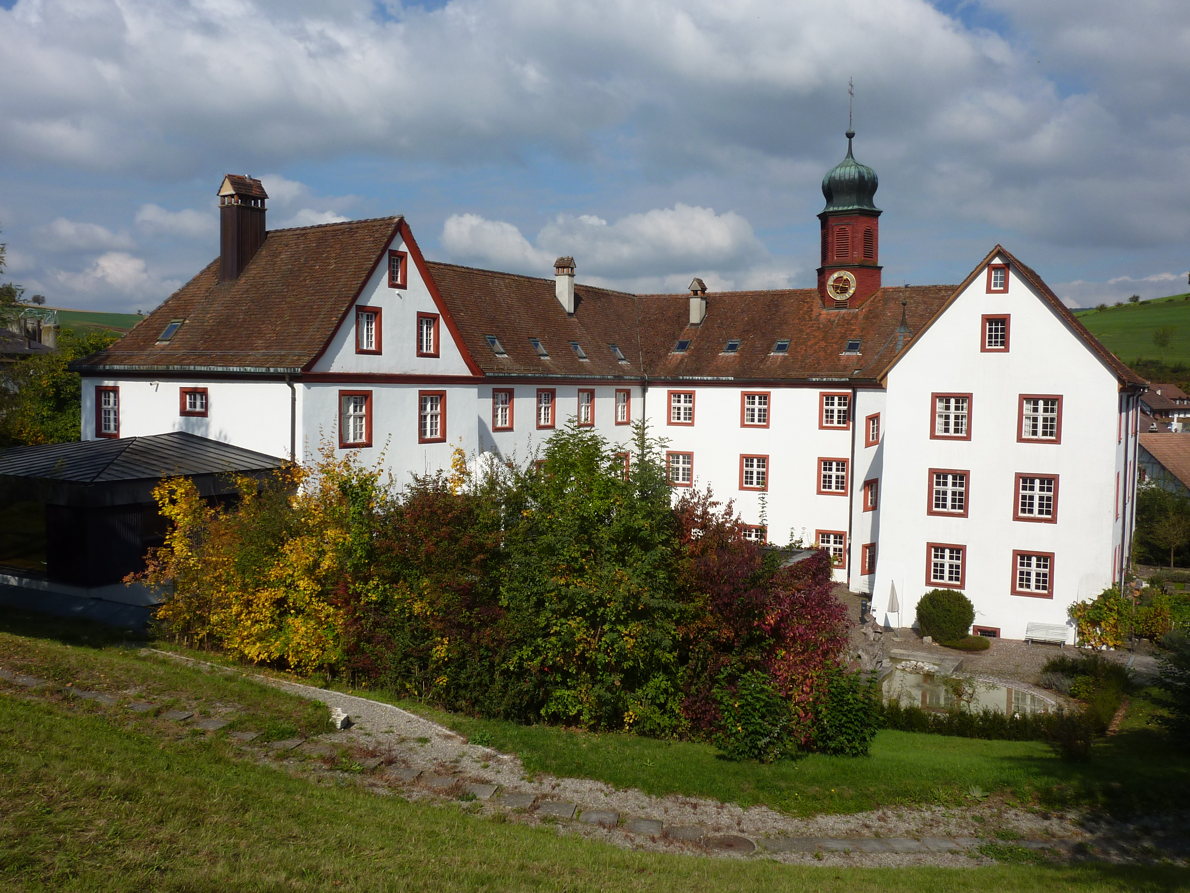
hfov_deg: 60.0
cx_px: 595
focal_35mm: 30
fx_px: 1031
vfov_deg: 46.8
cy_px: 446
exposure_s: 1/640
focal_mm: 5
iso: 80
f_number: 5.6
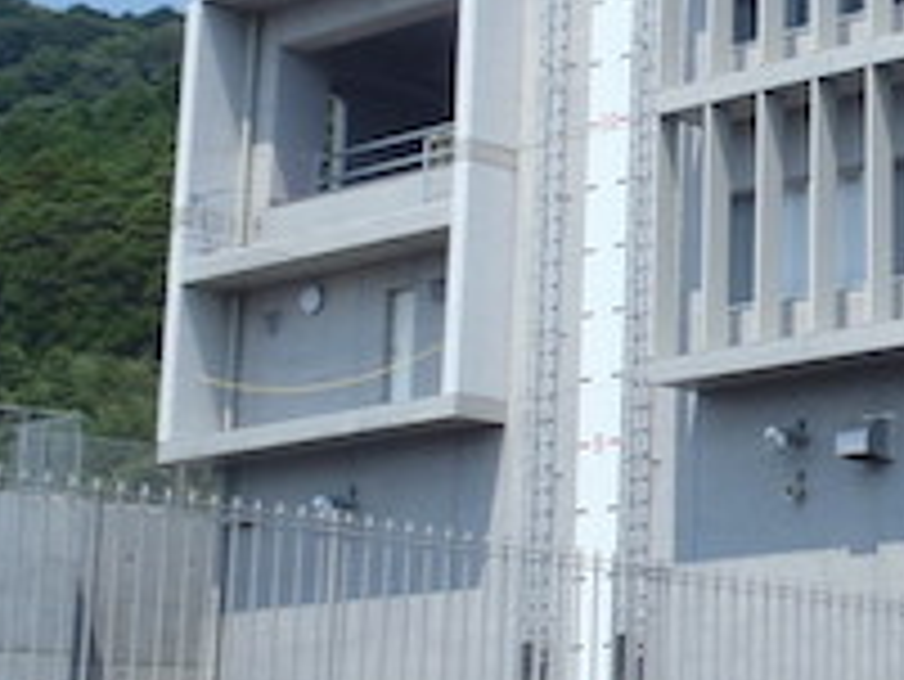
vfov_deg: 16.6
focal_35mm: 89
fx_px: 2326
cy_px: 243
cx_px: 1295
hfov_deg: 19.6
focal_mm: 5
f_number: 11
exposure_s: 1/80
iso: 80
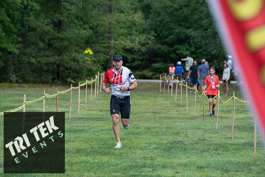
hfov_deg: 11.1
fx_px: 1362
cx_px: 132
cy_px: 88
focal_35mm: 185
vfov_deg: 7.4
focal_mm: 185
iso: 320
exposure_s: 1/640
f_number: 4.5
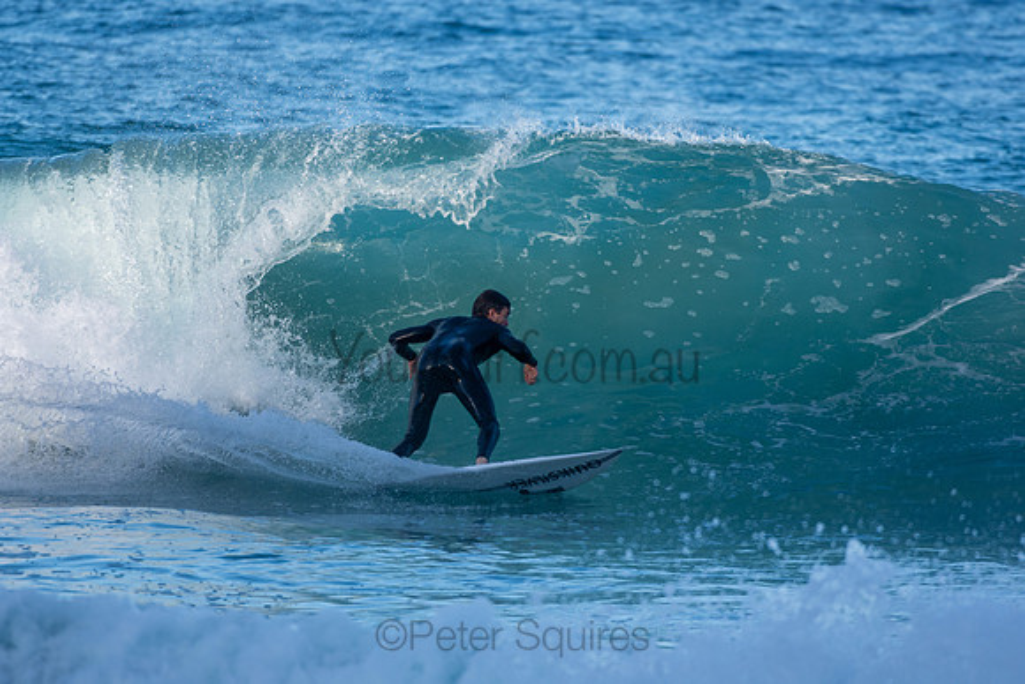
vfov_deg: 1.8
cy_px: 342
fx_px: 21358
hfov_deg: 2.7
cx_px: 512
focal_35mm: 750
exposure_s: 1/1000
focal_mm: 500
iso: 320
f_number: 5.6
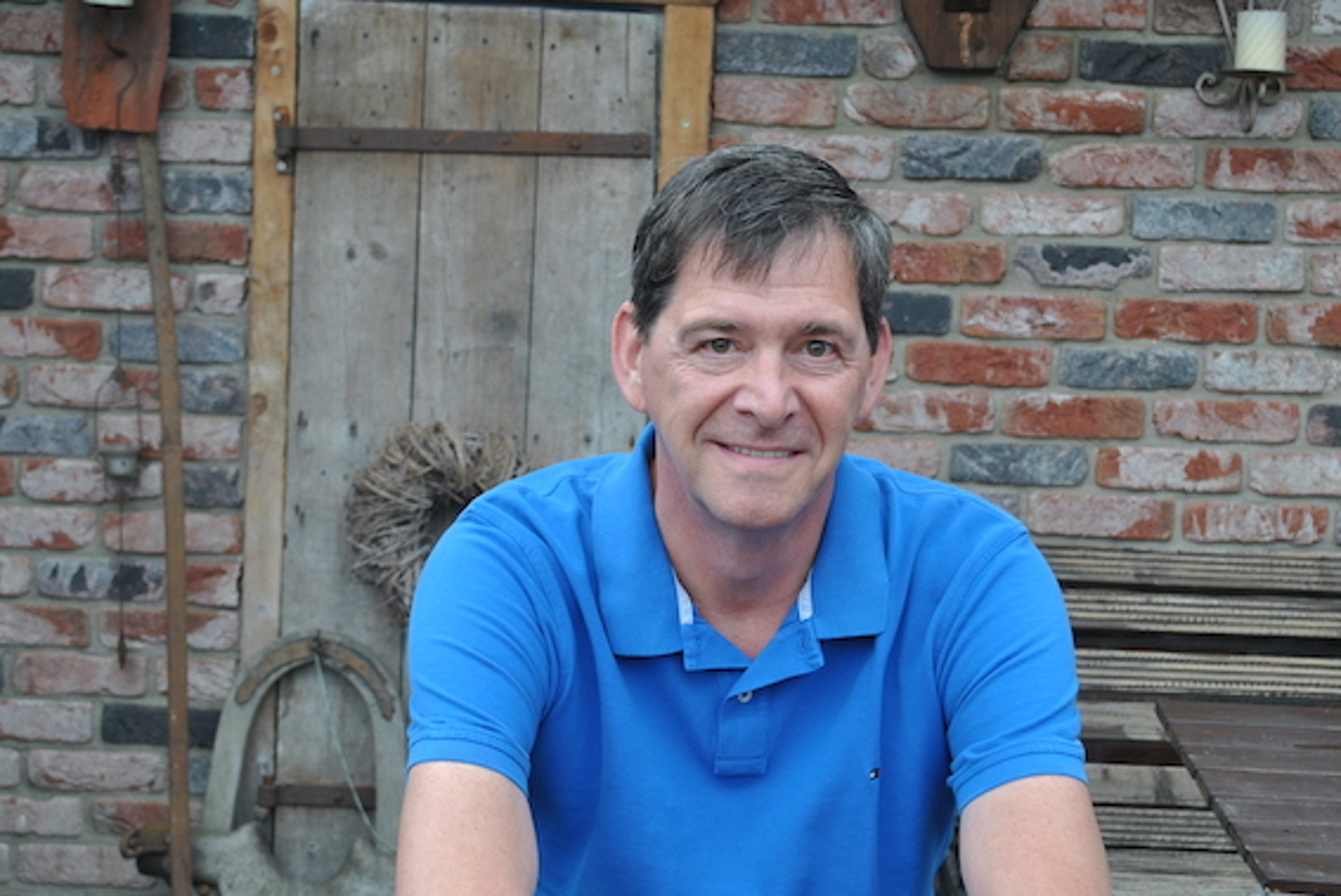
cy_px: 478
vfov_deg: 22.3
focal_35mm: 61
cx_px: 665
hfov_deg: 32.9
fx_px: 2274
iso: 110
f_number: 5.6
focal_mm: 36
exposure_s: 1/125
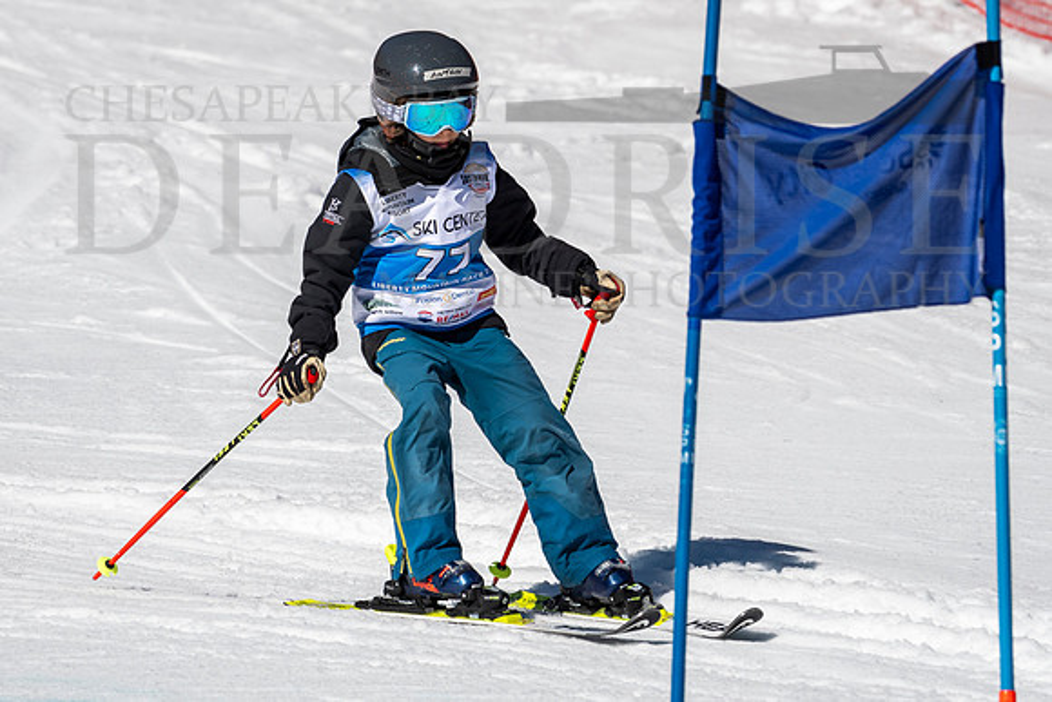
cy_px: 296
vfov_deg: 1.9
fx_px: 21669
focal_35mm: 741
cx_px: 402
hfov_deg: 2.8
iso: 200
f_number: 8
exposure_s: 1/2000
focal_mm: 400
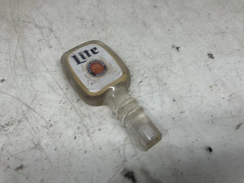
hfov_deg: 61.7
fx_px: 204
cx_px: 122
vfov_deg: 48.2
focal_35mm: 29
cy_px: 92
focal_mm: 3
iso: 25
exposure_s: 1/120
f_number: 1.8
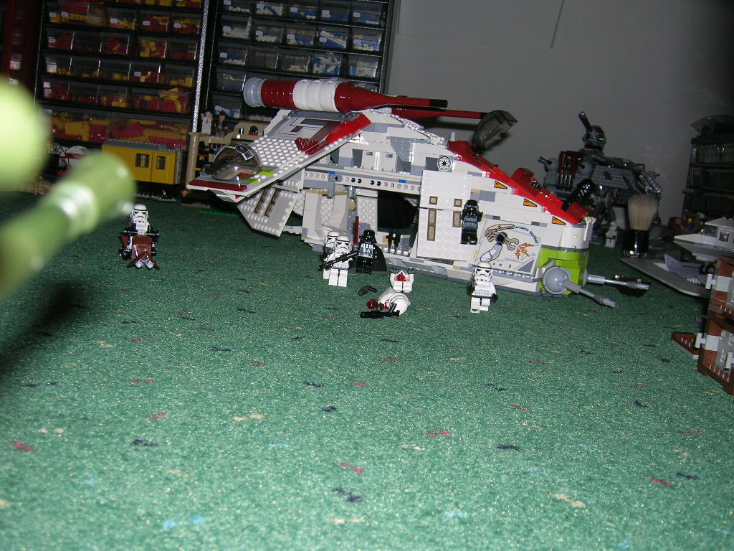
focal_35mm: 38
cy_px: 276
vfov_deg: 37.7
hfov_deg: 49.0
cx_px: 367
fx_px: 806
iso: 50
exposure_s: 1/60.1
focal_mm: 6.4
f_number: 3
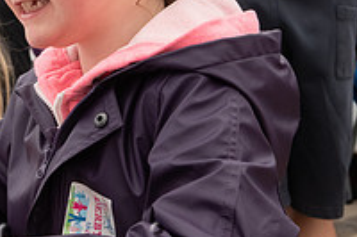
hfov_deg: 13.8
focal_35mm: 147
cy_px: 51
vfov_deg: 9.3
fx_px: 1457
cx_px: 25
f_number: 8
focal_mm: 48
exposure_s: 1/80
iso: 1250
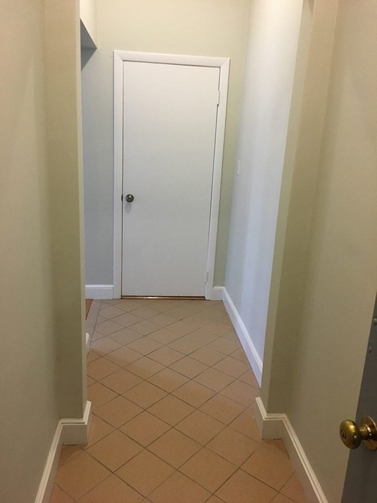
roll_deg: -1.9
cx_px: 188
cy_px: 252
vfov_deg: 61.7
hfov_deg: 48.2
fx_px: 421
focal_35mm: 29
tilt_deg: -15.1
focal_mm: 4.15
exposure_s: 1/30
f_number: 2.2
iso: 125
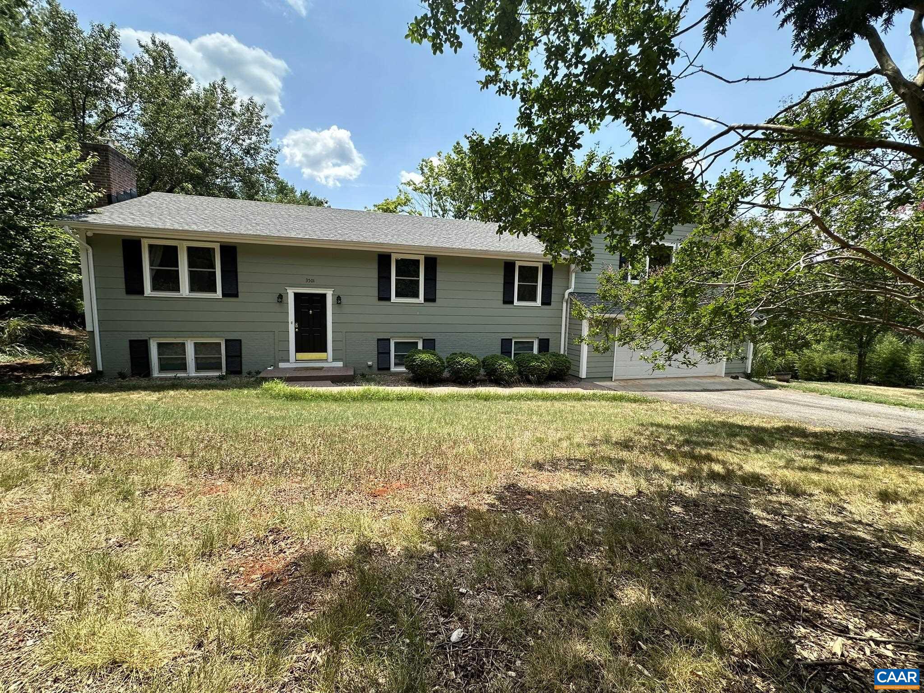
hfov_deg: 102.1
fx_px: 374
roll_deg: -1.6
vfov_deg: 85.7
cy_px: 346
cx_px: 462
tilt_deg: -5.7
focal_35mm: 14
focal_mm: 2.22
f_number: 2.2
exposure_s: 1/716
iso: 40
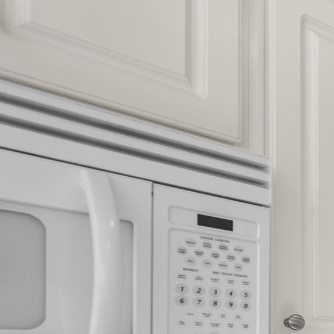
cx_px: 735
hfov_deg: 17.1
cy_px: 355
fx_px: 579
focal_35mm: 53
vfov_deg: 29.5
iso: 400
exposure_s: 1/80
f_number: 6.3
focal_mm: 14
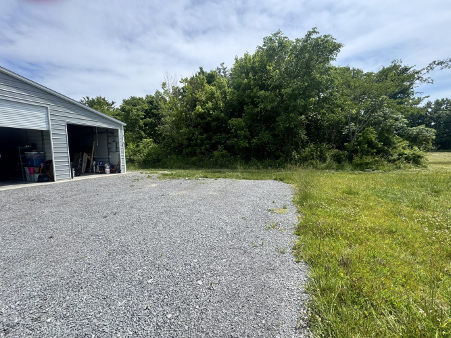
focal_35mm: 14
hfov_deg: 102.1
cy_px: 169
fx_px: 182
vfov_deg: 85.7
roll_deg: +1.2
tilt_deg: -4.7
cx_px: 226
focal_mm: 2.22
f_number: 2.2
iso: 40
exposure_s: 1/1063
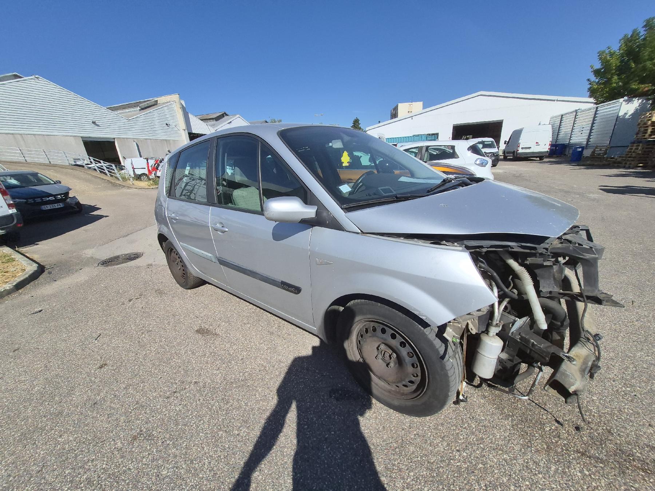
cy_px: 246
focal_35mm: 13
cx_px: 328
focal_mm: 1.74
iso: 40
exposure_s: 1/3333
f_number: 2.2
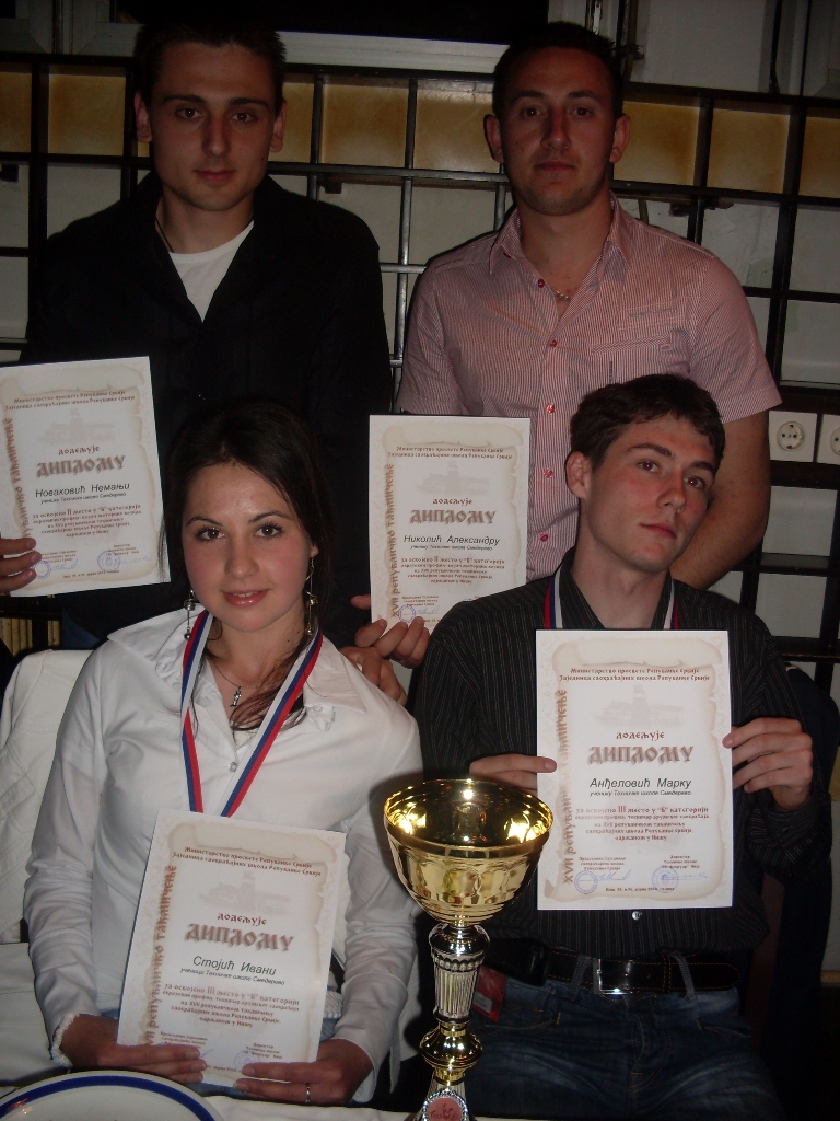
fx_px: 1229
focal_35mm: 38
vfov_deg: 49.0
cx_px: 420
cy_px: 560
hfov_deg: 37.7
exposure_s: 1/45
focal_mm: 6.3
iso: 100
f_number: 2.8
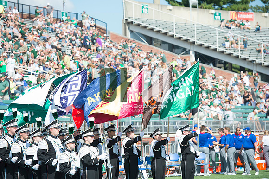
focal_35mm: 175
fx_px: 1307
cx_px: 134
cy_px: 90
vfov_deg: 7.8
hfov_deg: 11.8
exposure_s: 1/1000
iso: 200
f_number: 4.5
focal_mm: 175
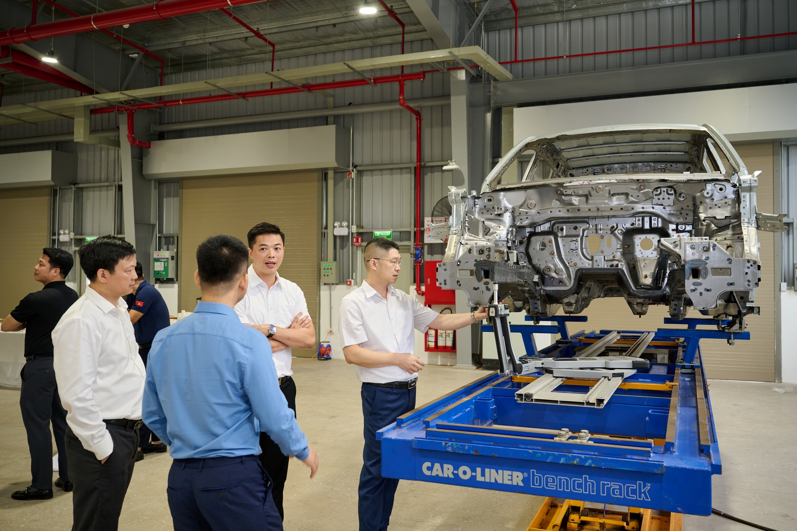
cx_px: 398
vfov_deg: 41.7
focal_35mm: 32
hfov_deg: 59.5
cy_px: 266
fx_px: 697
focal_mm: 31.5
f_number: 4
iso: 400
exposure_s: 1/160
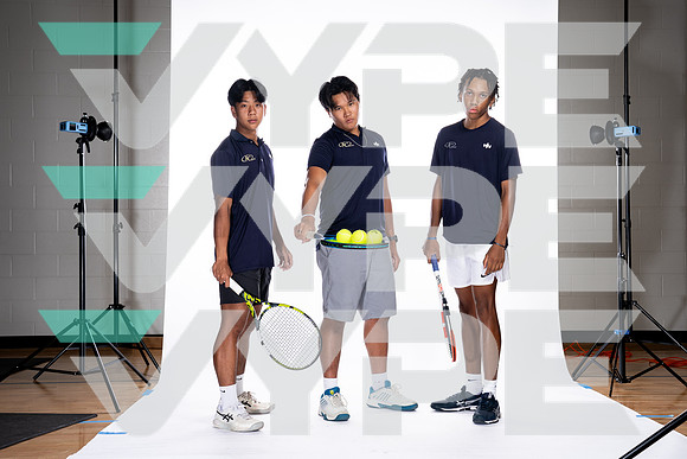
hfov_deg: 38.6
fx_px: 981
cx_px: 360
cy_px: 236
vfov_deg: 26.3
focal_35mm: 51
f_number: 5.6
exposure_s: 1/250
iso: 100
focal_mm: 48
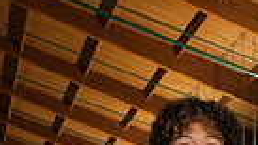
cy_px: 399
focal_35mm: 151
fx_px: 1033
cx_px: 203
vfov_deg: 7.3
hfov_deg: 14.2
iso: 800
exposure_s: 1/250
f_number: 7.1
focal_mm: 44
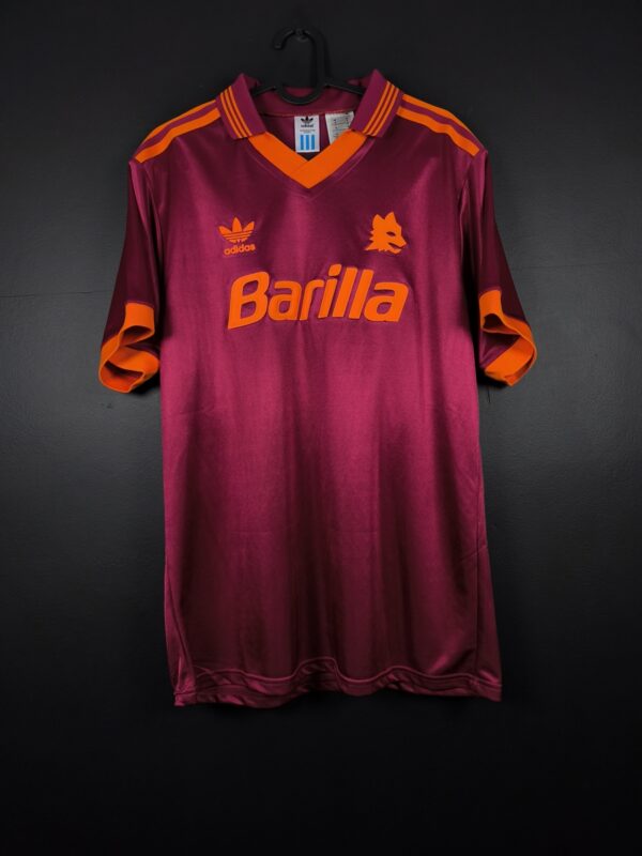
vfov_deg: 73.9
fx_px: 569
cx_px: 321
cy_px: 428
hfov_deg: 58.9
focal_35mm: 23
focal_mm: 6.57
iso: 400
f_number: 1.6
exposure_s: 1/160
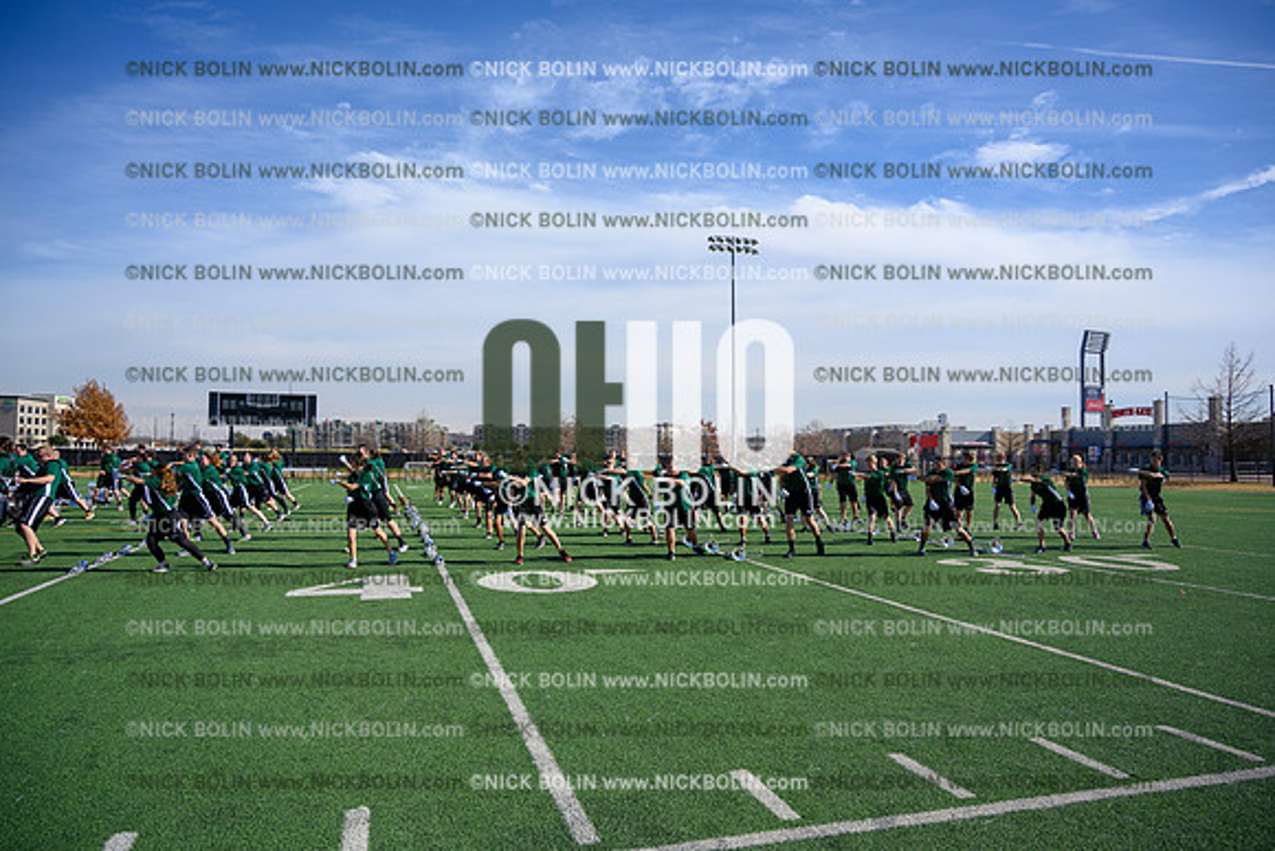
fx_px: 850
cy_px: 426
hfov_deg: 73.7
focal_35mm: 24
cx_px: 638
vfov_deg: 53.2
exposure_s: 1/1600
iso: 125
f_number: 4
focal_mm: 24
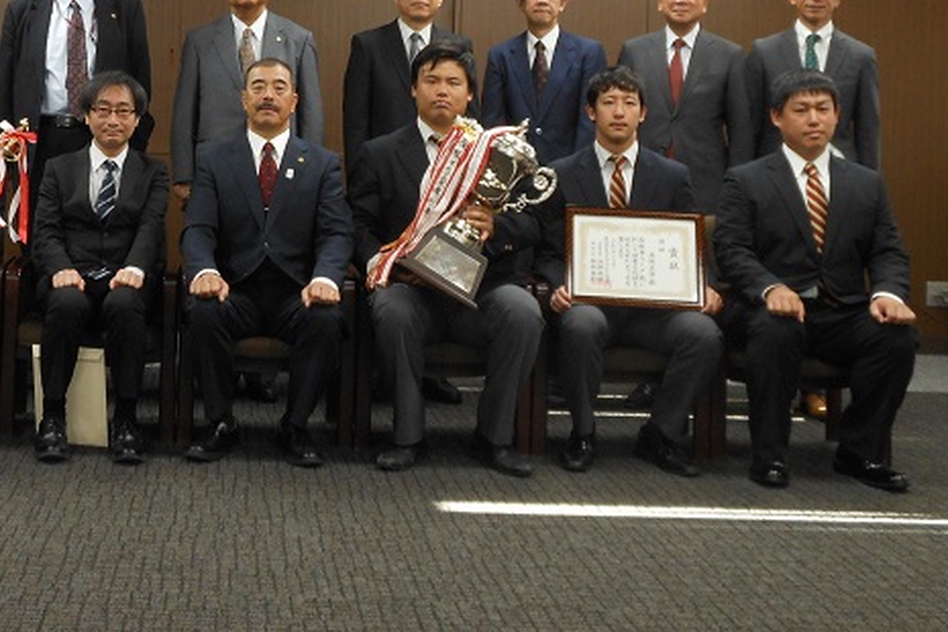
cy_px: 24
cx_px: 198
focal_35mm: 59
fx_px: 1554
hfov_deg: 33.0
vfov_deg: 22.3
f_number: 3.5
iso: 200
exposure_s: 1/30
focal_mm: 6
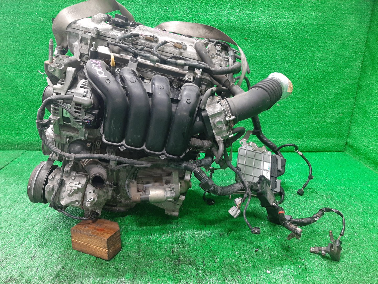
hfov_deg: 67.3
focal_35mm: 26
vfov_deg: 53.1
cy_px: 142
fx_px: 284
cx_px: 189
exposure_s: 1/33
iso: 176
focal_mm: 3.93
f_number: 1.7
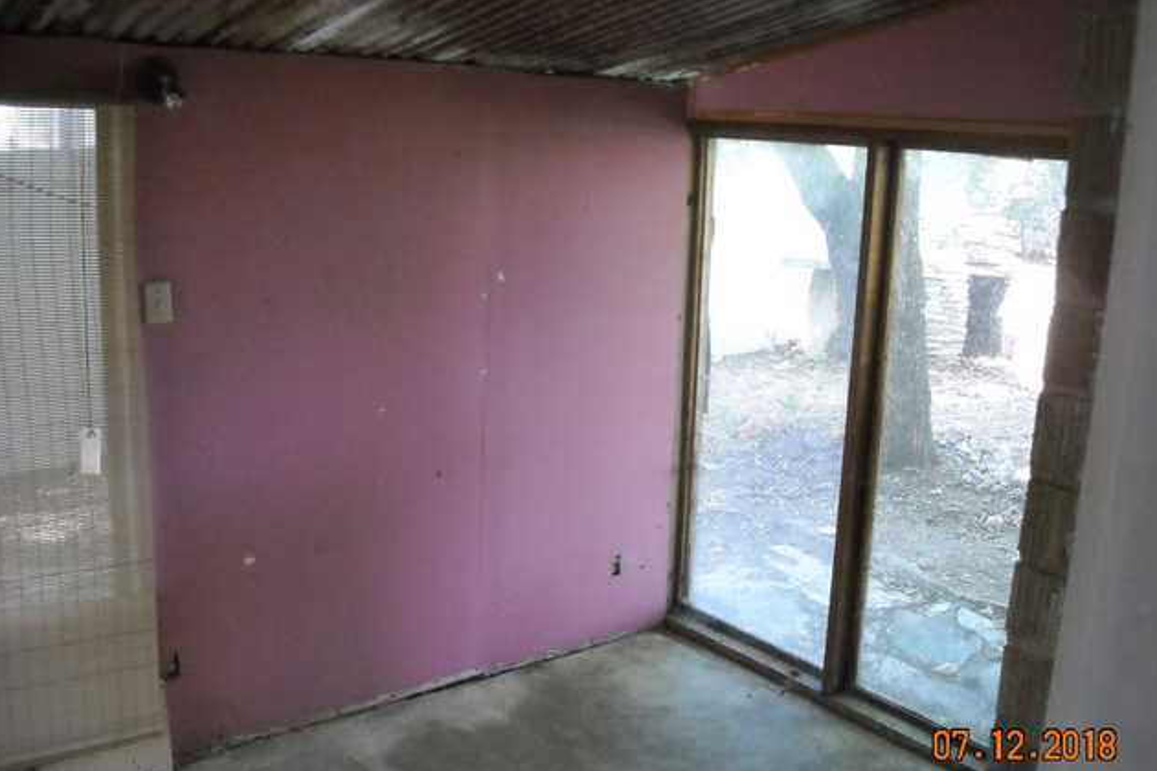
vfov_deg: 35.9
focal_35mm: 37
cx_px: 578
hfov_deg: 51.9
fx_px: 1189
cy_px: 397
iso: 800
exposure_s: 1/88
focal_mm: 5.7
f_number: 2.8
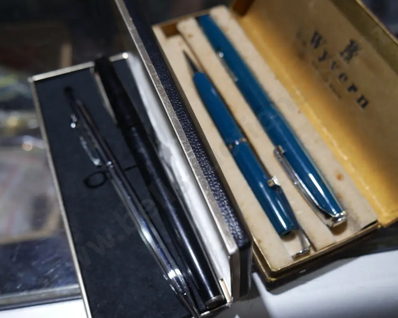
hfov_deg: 47.9
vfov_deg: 39.2
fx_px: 448
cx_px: 215
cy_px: 158
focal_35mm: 38
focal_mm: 18
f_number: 4
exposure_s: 1/60
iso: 200
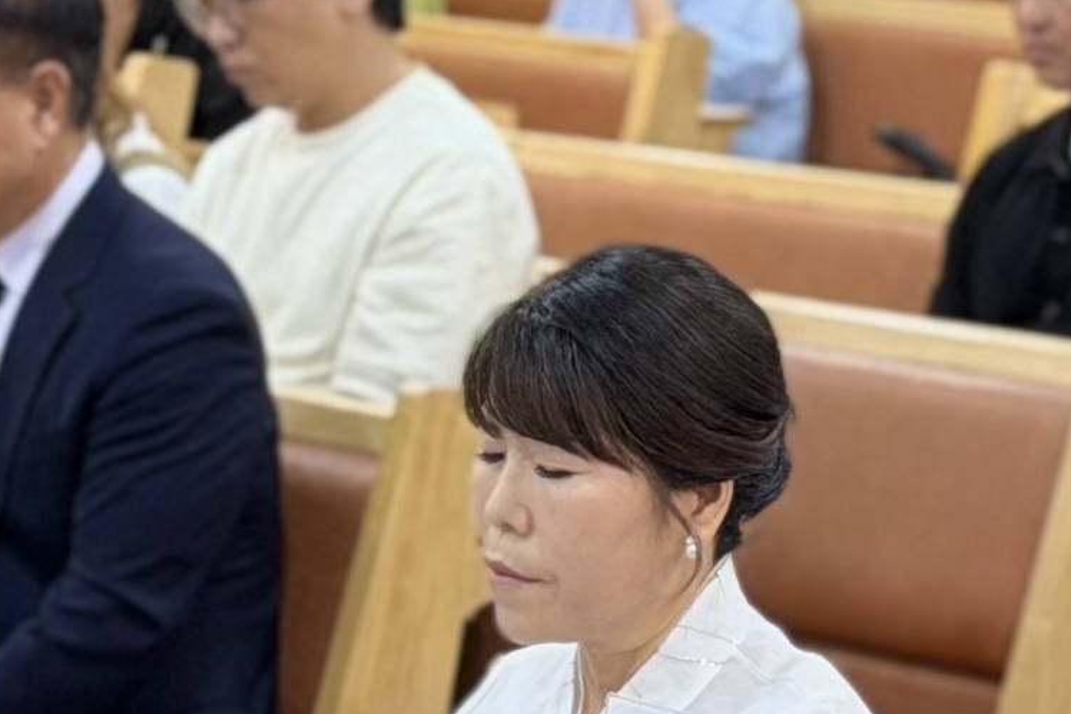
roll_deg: -0.5
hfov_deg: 7.7
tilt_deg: -5.4
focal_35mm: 269
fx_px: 8004
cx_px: 669
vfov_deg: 5.1
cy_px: 135
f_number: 1.78
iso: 200
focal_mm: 6.76
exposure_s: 1/120
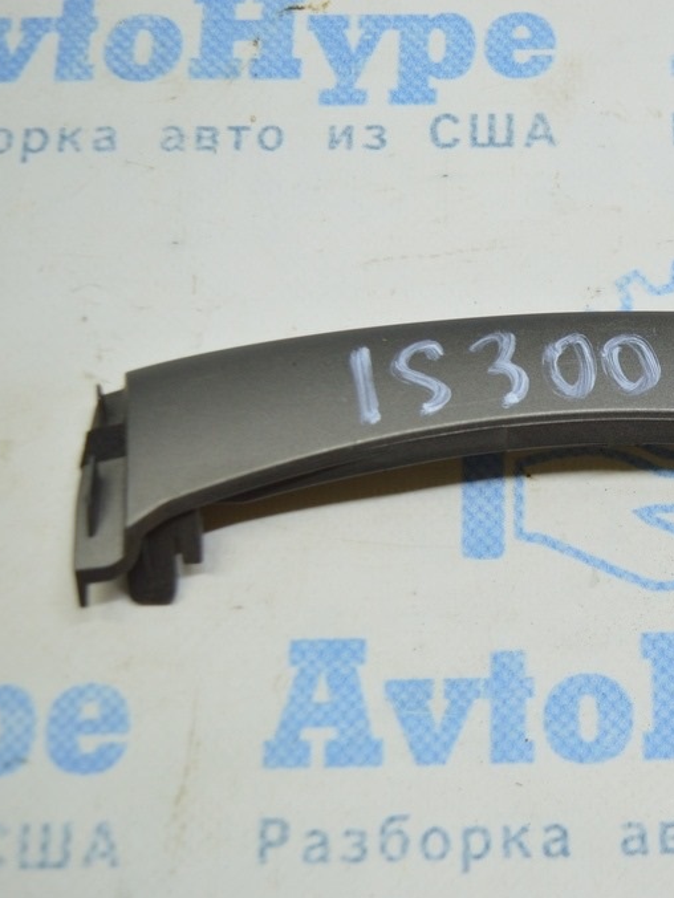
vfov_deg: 31.7
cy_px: 450
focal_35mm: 61
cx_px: 637
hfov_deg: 23.3
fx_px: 1583
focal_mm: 28
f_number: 4.2
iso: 400
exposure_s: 1/60
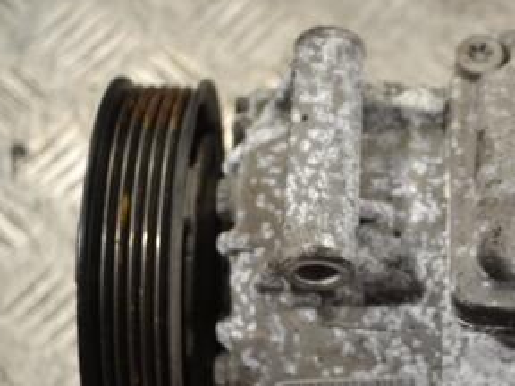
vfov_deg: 15.4
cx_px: 479
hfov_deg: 20.0
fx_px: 1428
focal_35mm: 96
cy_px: 200
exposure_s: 1/30
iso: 140
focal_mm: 32
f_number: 4.8
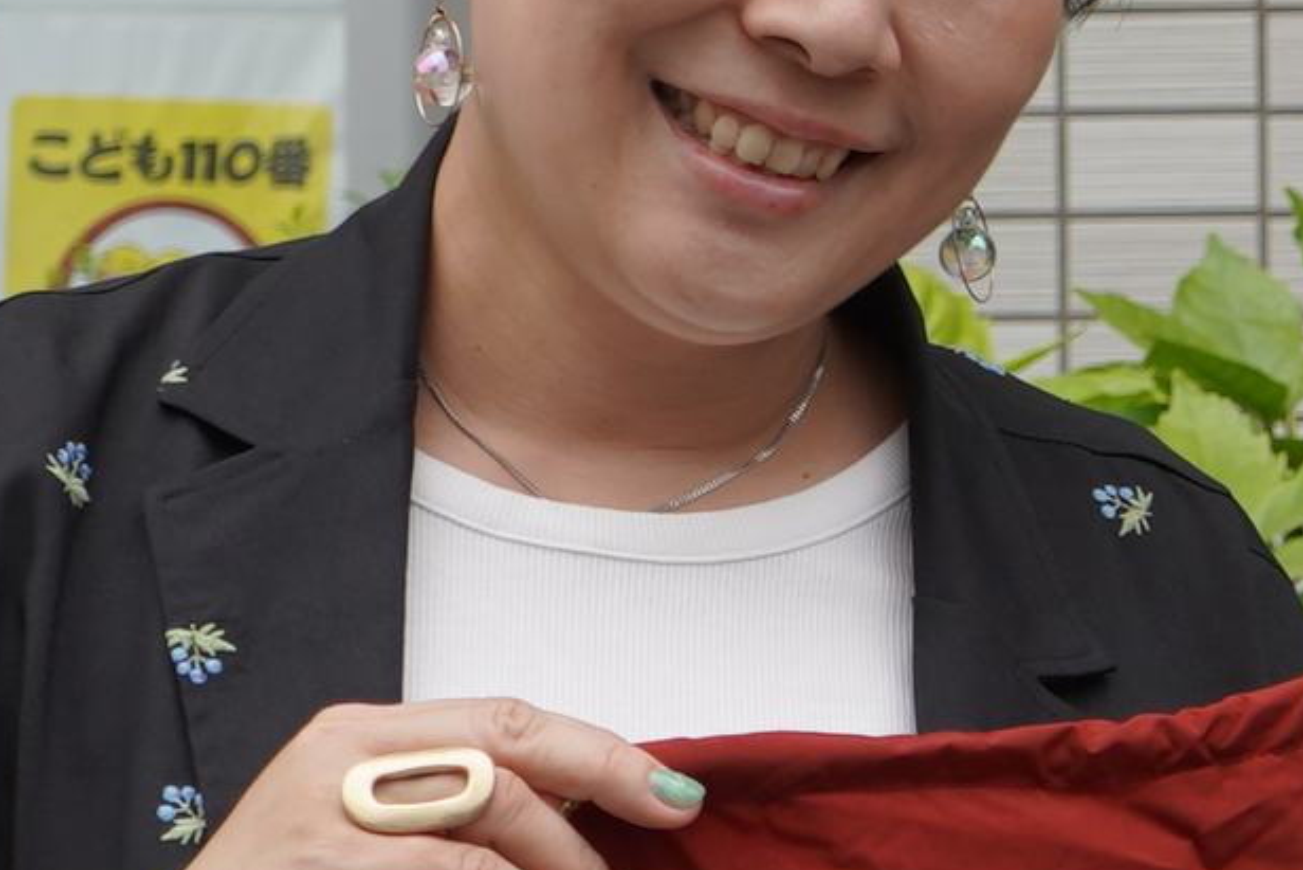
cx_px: 2272
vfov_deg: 5.2
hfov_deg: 7.6
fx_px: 9485
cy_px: 326
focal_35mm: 262
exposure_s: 1/200
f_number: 4.5
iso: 100
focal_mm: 41
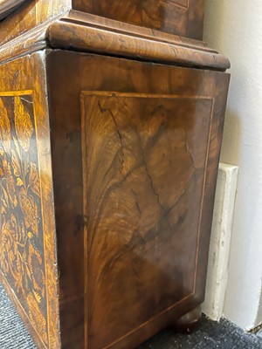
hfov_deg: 54.9
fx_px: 252
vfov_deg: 69.4
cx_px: 131
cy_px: 174
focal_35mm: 25
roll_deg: -0.4
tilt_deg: -14.9
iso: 1000
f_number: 1.6
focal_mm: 5.1
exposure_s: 1/20
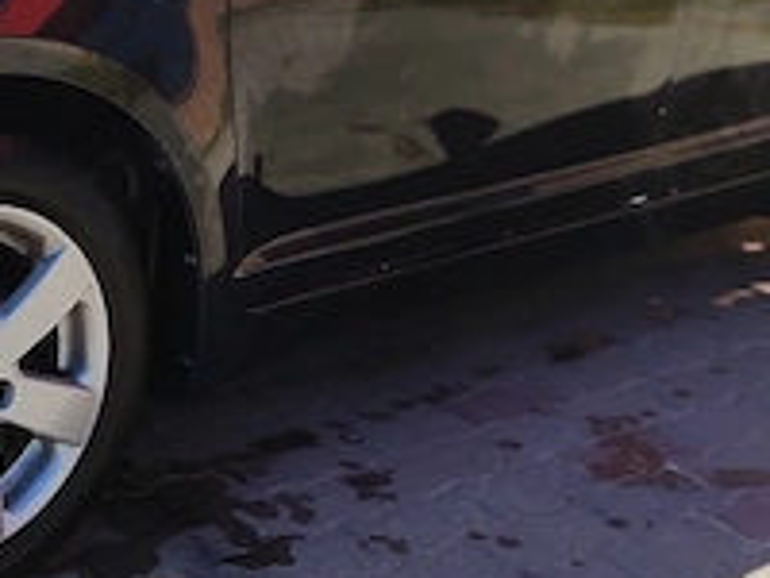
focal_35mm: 72
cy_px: 77
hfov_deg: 26.0
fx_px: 1602
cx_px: 46
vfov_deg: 20.1
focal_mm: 5.25
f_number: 4
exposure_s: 1/544
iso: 100
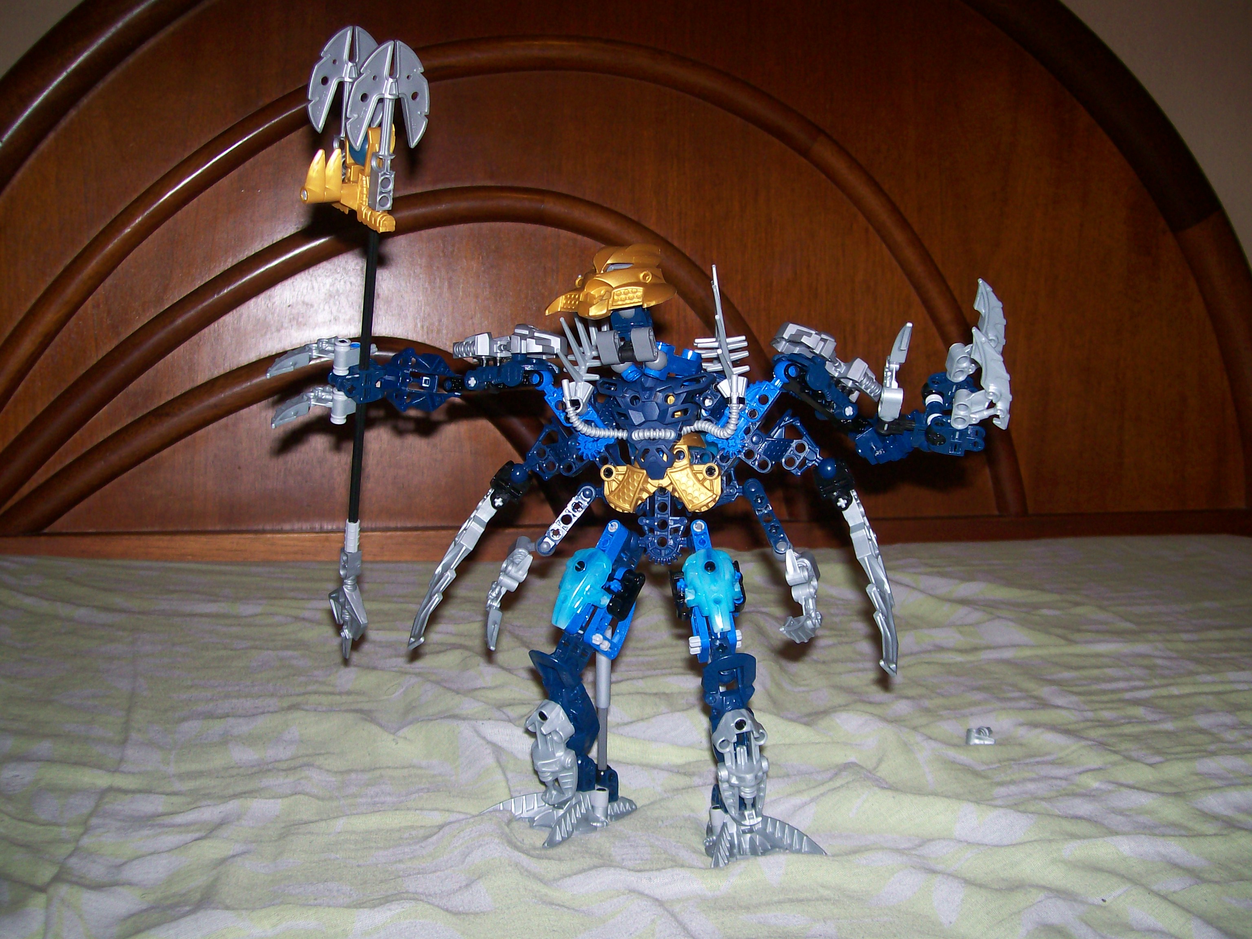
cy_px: 470
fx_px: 1302
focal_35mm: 36
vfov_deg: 39.7
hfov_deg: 51.4
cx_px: 626
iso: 80
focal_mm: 6
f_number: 2.7
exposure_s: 1/64
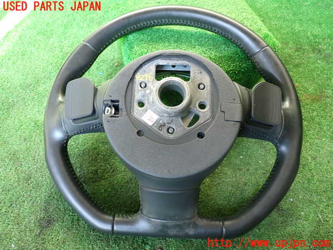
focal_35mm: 30
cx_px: 166
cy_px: 125
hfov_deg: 60.0
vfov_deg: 46.8
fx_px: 289
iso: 200
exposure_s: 1/80
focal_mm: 5.4
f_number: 2.3
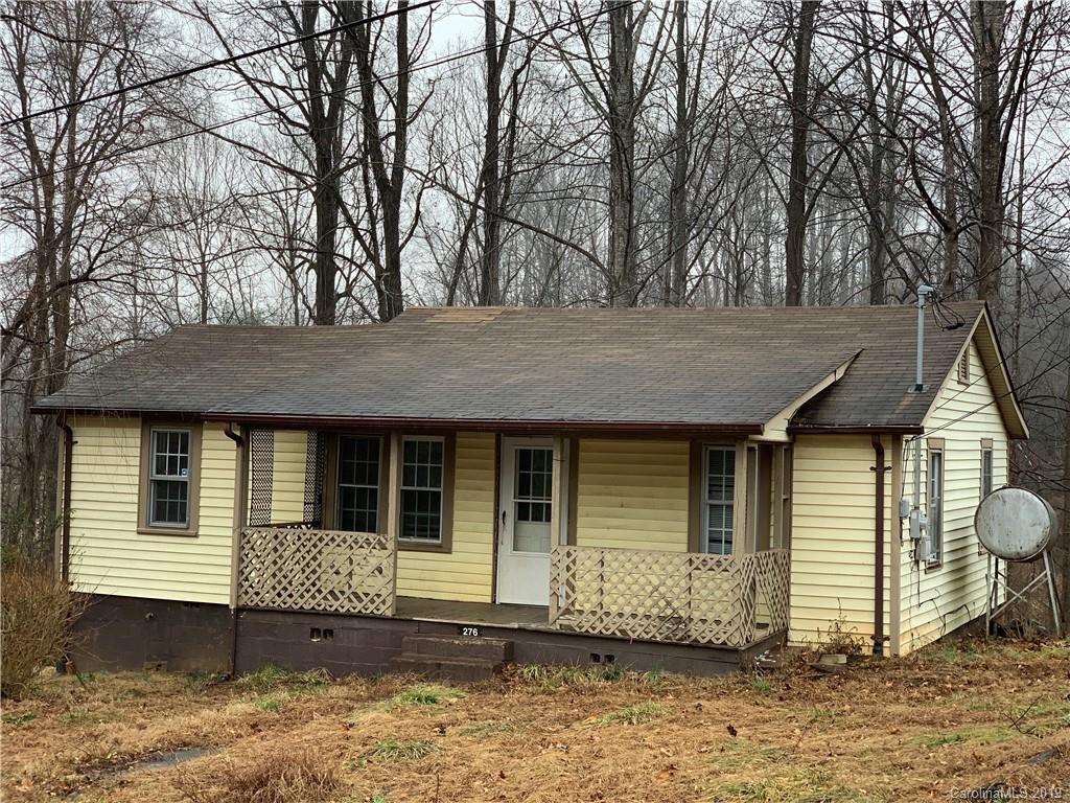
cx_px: 535
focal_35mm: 52
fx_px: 1607
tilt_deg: +2.1
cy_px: 402
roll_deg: -2.1
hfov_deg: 36.8
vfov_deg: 28.0
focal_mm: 6
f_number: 2.4
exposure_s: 1/122
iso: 25
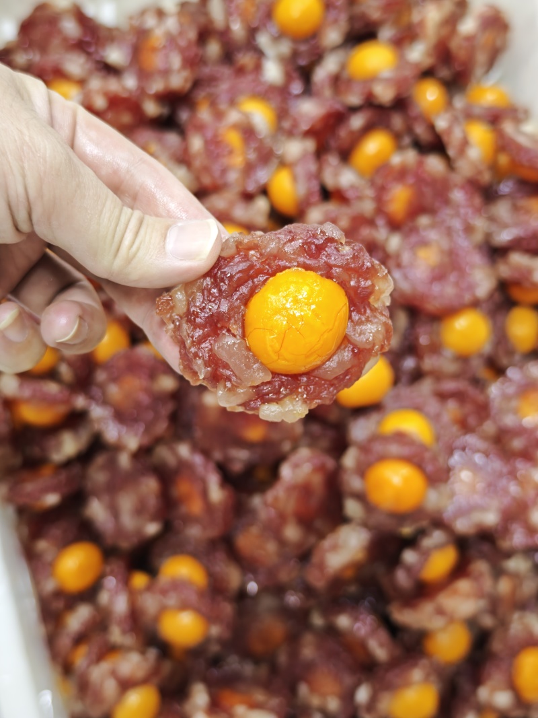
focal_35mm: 46
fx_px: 953
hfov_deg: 31.5
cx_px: 269
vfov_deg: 41.2
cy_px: 359
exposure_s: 1/50
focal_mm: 8.72
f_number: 1.63
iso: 500
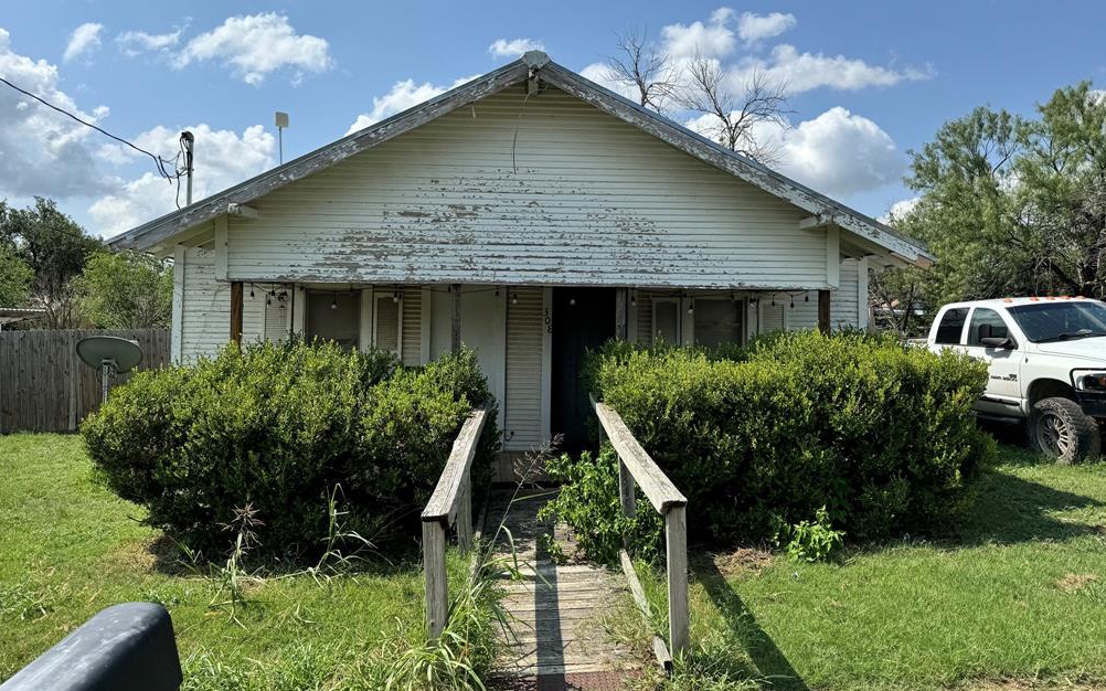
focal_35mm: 26
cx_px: 545
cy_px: 301
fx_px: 784
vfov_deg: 47.5
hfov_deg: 70.4
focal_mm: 6.76
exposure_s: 1/4950
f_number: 1.78
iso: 80
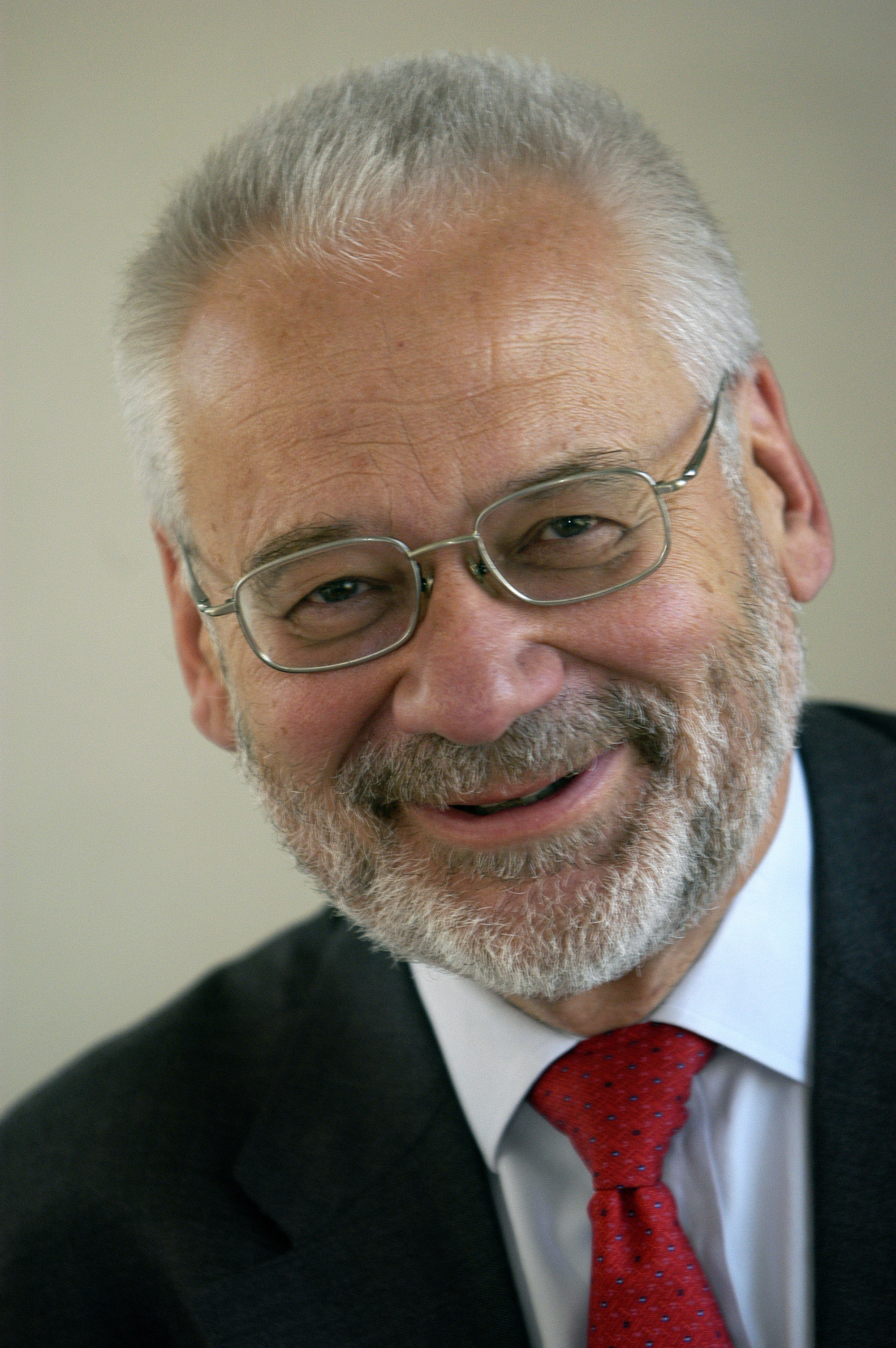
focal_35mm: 232
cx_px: 448
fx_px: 8695
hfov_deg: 5.9
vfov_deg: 8.9
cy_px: 674
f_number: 2.8
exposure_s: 1/160
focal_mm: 155
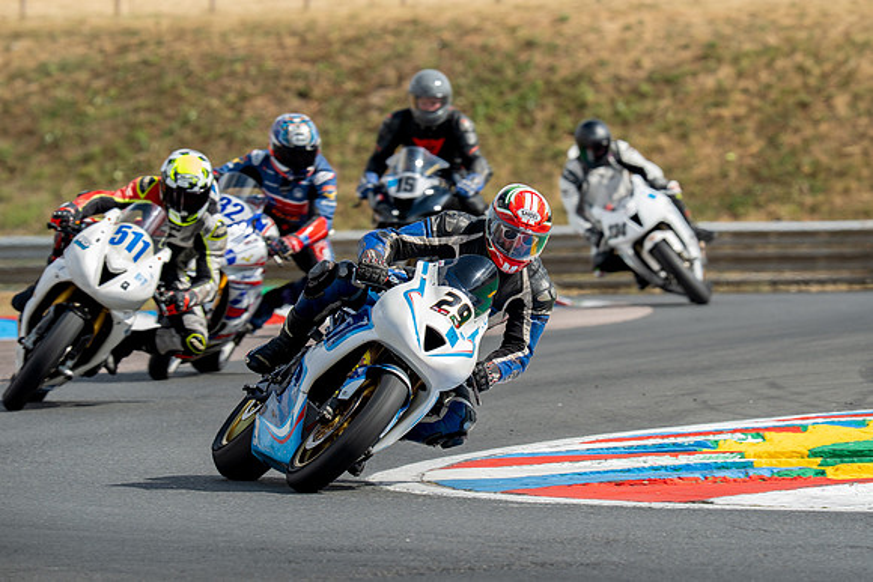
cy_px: 274
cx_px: 504
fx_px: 11199
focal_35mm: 462
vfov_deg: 3.0
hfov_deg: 4.5
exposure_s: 1/400
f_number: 8
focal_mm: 400
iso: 125
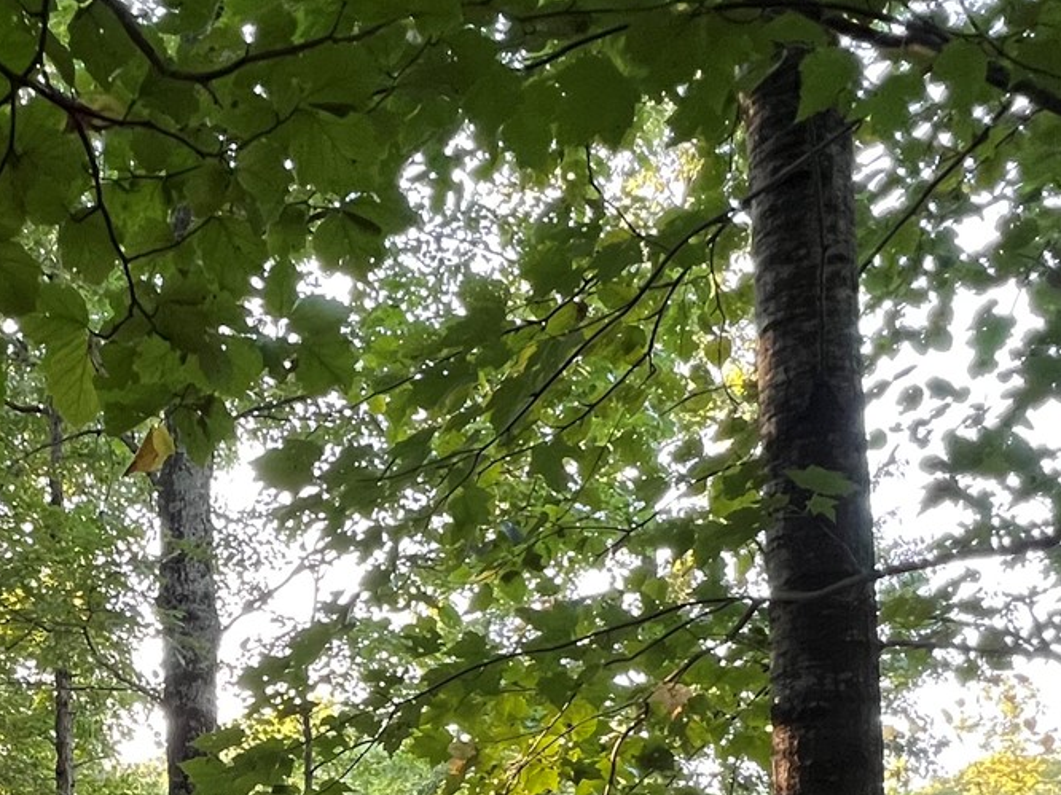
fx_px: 1226
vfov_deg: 30.9
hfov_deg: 43.5
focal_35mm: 40
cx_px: 143
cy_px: 930
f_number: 1.8
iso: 250
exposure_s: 1/98
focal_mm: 1.57
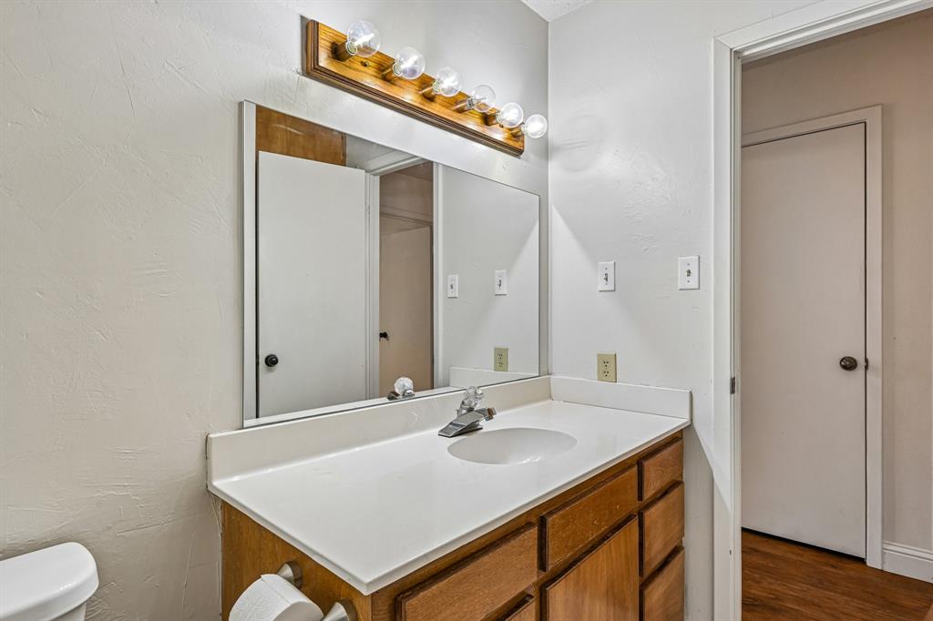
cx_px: 466
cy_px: 310
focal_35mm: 18
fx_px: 466
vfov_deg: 67.3
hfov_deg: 90.0
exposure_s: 1/20
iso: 400
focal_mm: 18
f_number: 8
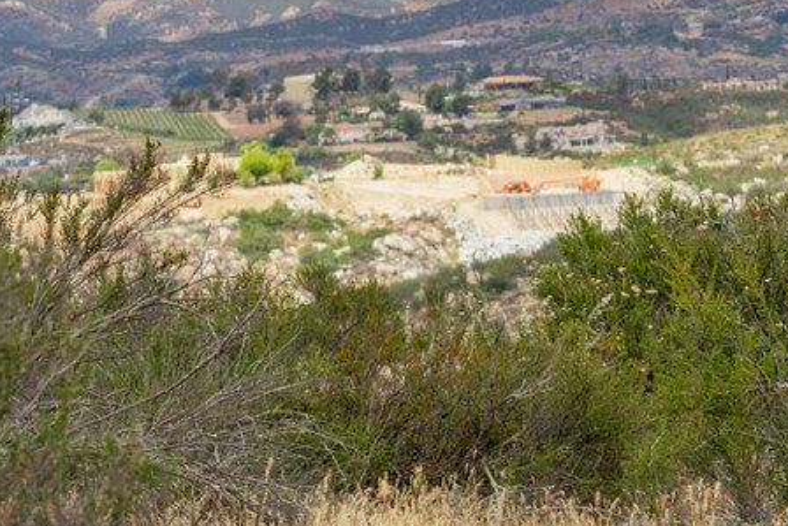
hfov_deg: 8.3
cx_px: 471
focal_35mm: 247
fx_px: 5408
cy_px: 379
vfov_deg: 5.6
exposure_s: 1/200
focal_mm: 108
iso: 100
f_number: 6.3
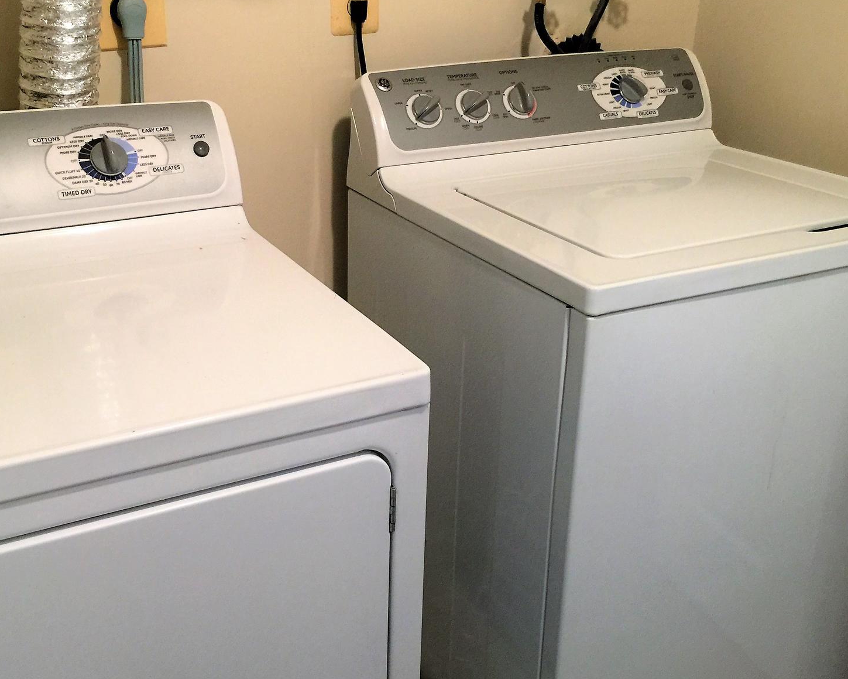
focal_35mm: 40
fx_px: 1004
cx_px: 343
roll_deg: -0.3
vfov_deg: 37.3
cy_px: 314
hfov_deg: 45.6
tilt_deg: -22.4
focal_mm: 4.15
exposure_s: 1/15
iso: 100
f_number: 2.2
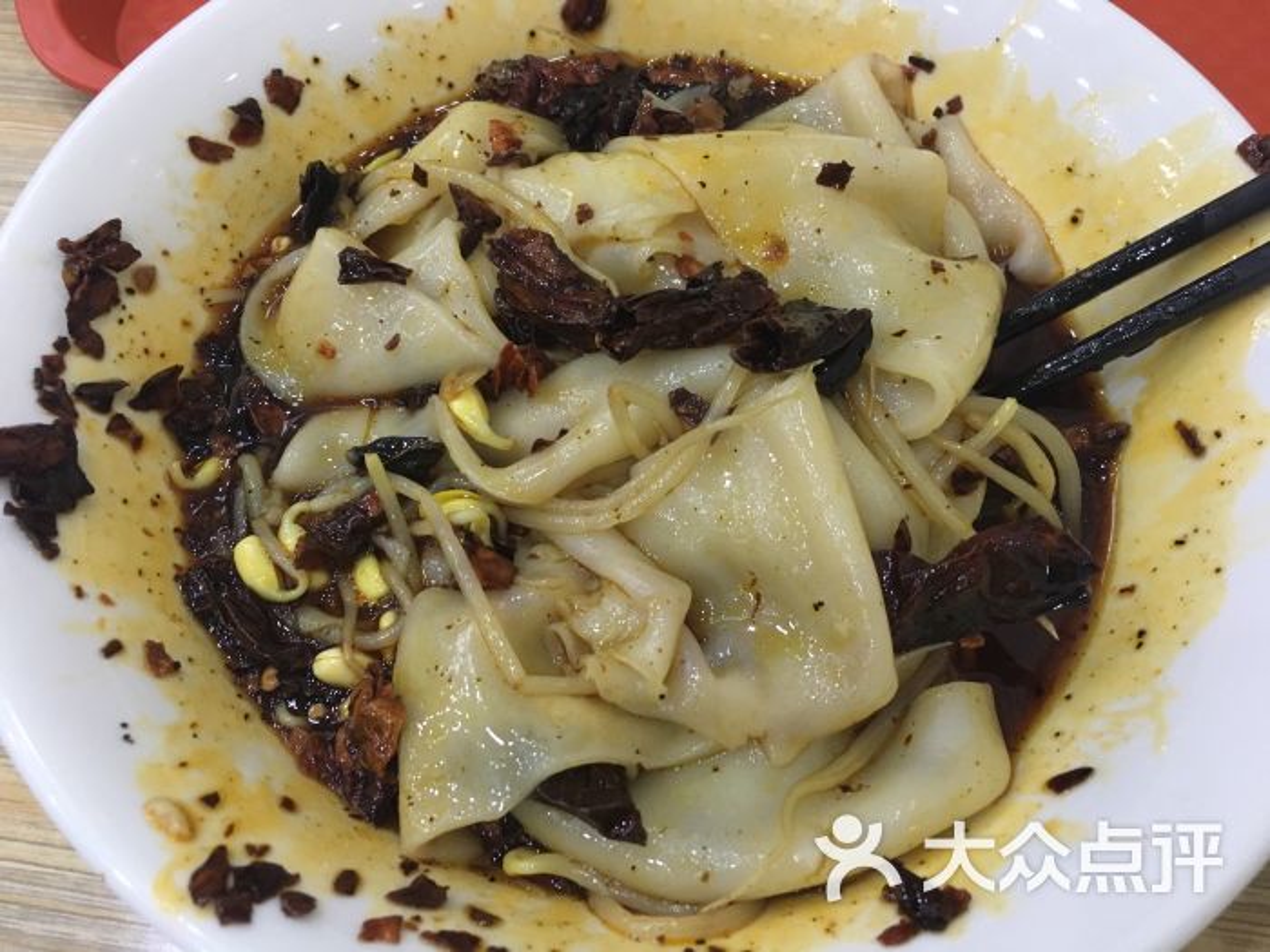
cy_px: 476
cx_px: 635
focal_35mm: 29
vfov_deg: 48.2
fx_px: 1064
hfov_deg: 61.7
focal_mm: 4.15
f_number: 2.2
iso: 200
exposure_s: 1/33
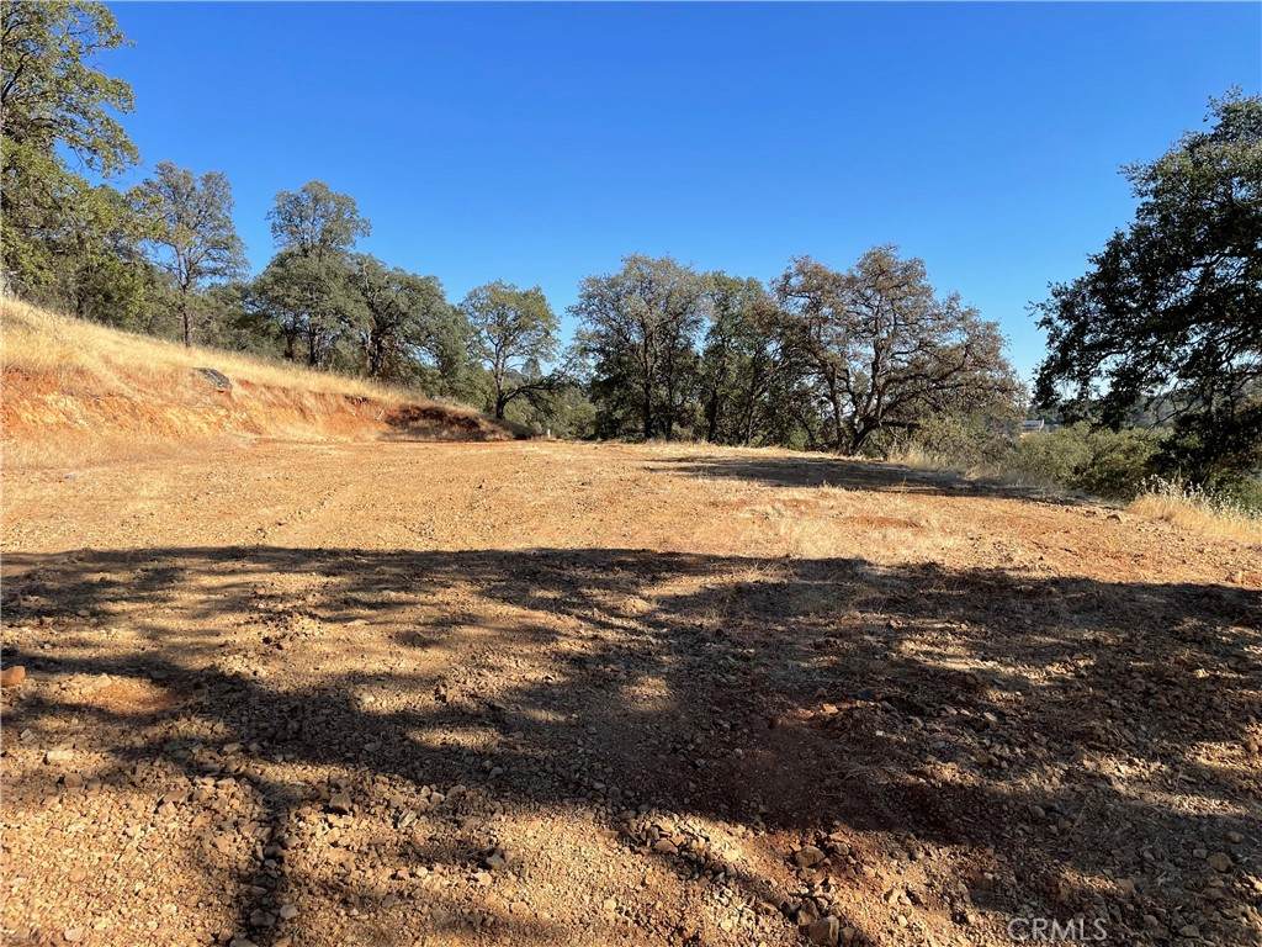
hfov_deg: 67.3
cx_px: 631
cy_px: 474
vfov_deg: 53.1
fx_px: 948
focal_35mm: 26
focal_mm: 4.2
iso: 32
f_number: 1.6
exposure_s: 1/2257
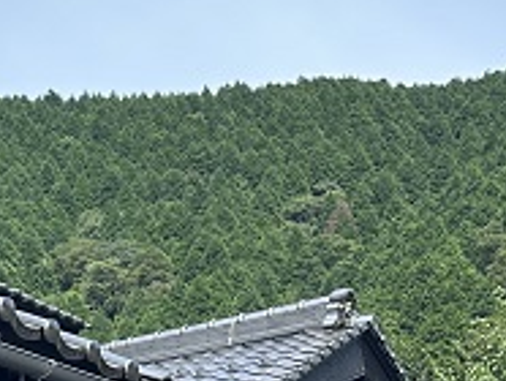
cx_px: -230
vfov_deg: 13.4
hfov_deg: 17.1
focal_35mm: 105
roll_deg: -0.8
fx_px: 1537
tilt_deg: +6.9
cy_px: 548
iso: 80
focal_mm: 6.86
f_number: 1.78
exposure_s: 1/1357
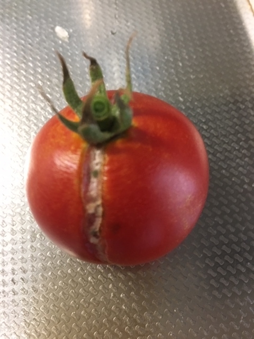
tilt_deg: -69.2
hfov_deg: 48.2
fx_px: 284
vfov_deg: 61.7
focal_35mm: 29
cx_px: 127
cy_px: 170
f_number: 2.2
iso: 200
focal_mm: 4.15
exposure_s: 1/15
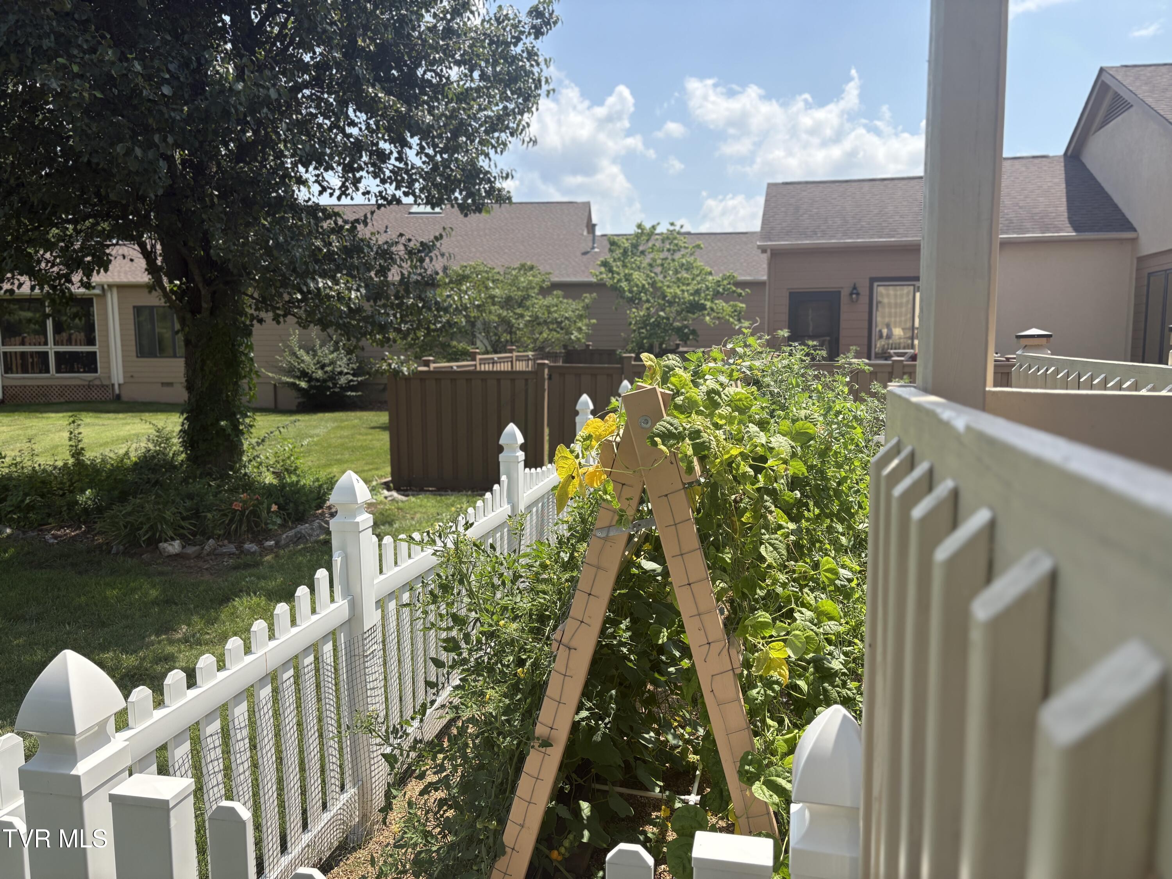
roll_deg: +0.0
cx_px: 586
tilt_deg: -6.1
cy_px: 440
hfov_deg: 67.3
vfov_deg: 53.1
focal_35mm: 26
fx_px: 880
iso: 50
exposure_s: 1/2538
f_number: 1.6
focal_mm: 5.96
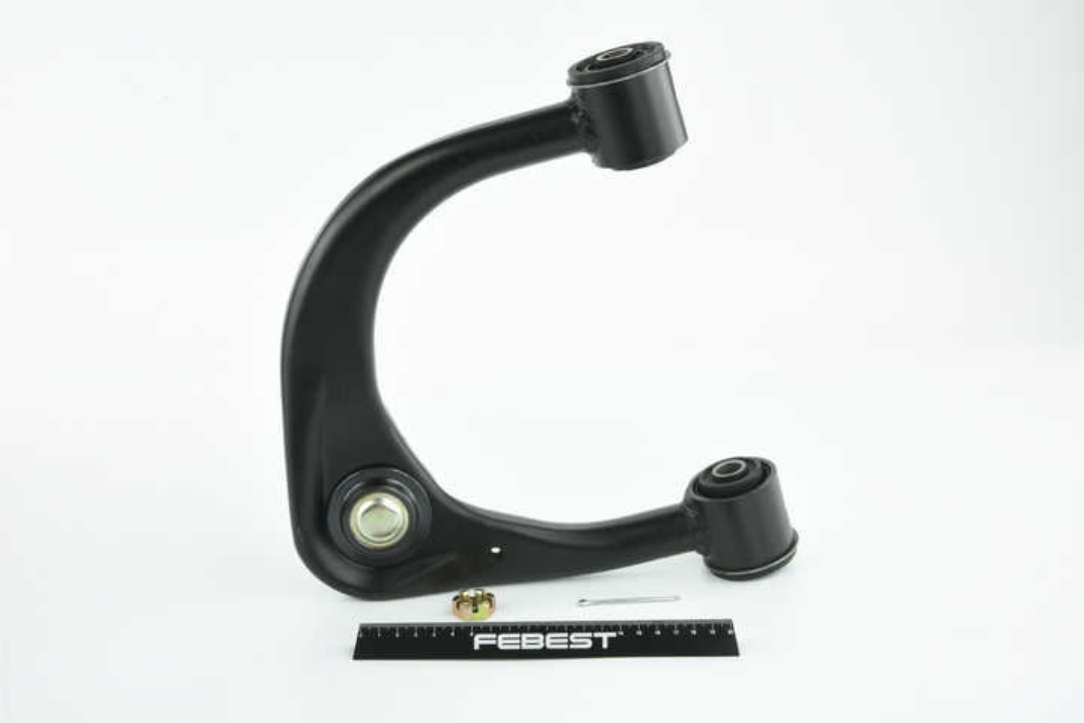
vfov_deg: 22.6
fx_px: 1807
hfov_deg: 33.4
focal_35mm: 60
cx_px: 542
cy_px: 362
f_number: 29
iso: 64
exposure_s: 1/2
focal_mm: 60
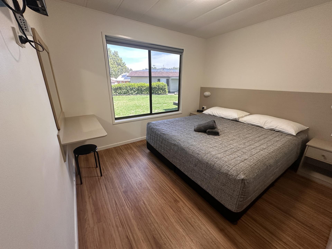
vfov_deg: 85.7
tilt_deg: -17.1
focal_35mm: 14
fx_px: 134
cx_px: 166
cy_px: 124
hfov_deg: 102.1
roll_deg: -0.3
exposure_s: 1/100
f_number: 2.2
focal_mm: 2.22
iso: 200
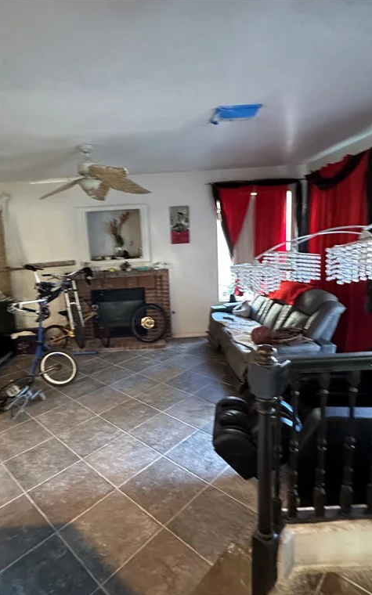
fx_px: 324
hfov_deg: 59.4
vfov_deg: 85.1
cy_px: 297
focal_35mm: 20
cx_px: 161
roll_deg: +4.5
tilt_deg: -11.2
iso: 1000
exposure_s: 1/40
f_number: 2.2
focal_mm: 2.22
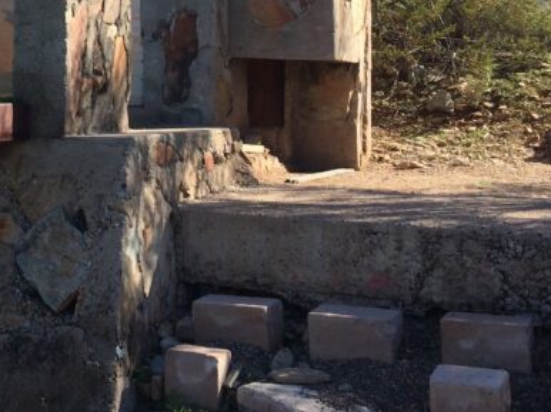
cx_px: -11
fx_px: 1225
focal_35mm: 77
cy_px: -115
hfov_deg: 24.1
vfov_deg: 17.9
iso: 32
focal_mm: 4.15
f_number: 2.2
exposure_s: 1/1172
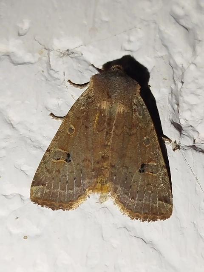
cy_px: 136
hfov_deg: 17.6
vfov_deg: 23.3
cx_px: 102
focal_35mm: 84
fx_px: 660
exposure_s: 1/50
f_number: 1.7
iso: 80
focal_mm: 5.31
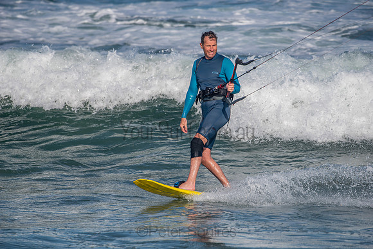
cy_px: 124
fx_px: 4145
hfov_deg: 5.2
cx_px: 186
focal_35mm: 400
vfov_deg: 3.4
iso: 110
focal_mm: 400
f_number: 5.6
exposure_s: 1/2000
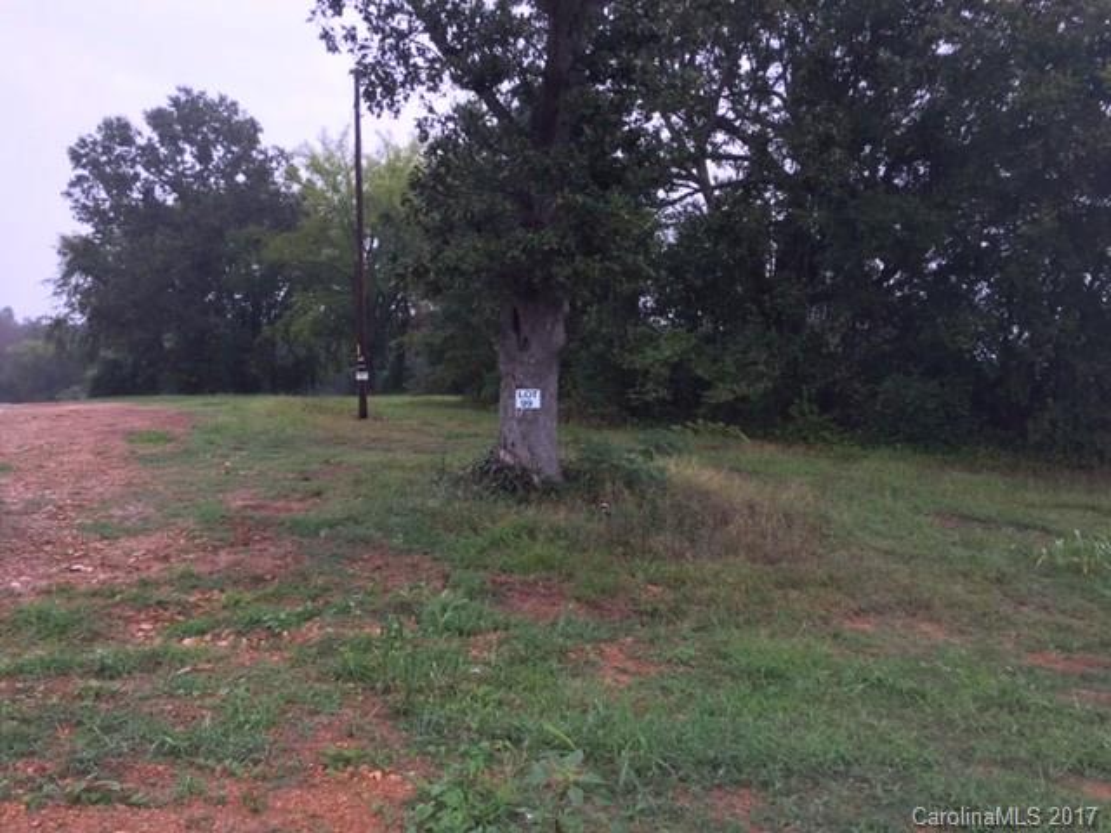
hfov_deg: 61.7
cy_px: 416
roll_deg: -0.5
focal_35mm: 29
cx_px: 556
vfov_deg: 48.2
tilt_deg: -0.2
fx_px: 931
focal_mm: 4.15
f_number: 2.2
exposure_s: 1/40
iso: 32
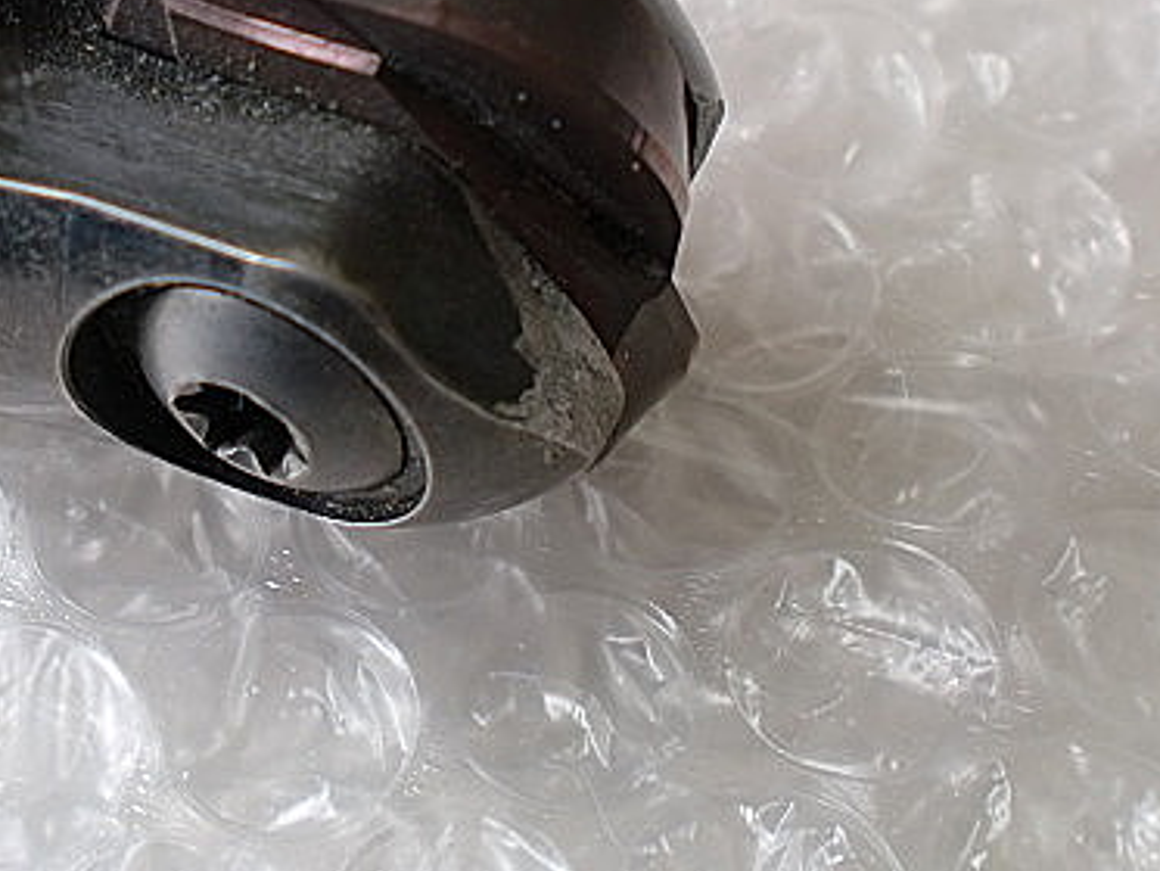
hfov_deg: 31.6
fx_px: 2011
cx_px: 295
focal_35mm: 60
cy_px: 199
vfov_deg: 24.1
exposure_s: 1/60
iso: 64
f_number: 3.1
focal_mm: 6.3
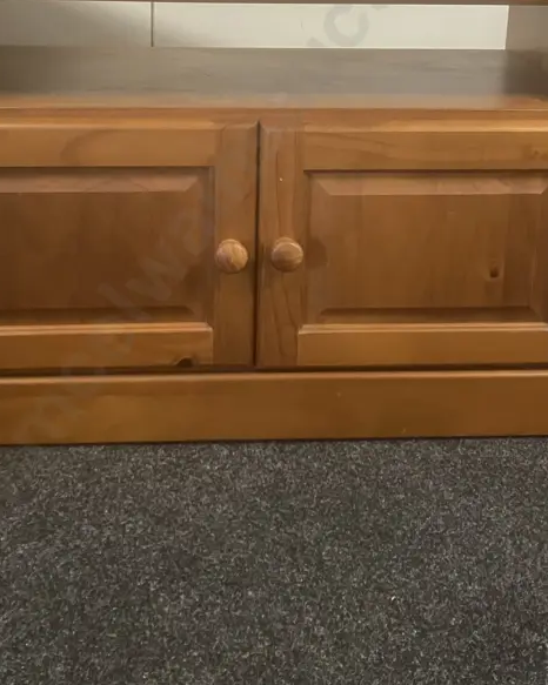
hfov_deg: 31.4
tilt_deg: -13.5
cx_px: 252
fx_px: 974
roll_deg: -0.4
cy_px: 149
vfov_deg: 37.6
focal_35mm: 48
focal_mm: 3.99
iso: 200
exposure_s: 1/50
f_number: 1.8
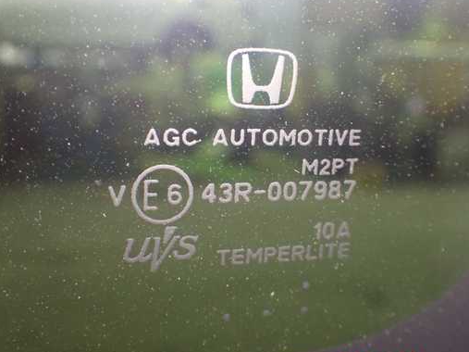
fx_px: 610
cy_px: 167
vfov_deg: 32.2
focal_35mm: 45
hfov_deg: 41.9
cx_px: 275
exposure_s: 1/20
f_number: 2.7
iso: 800
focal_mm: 6.83
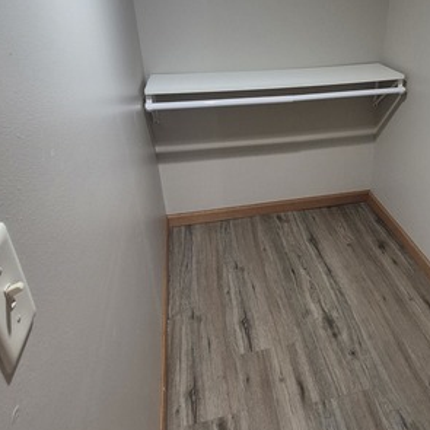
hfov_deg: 59.9
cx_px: 277
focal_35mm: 26
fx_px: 365
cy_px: 145
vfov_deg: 59.6
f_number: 2.2
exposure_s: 1/60
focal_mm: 1.74
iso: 250
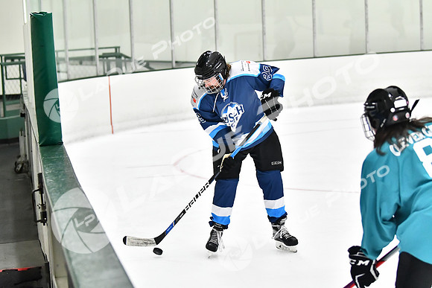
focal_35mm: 108
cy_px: 144
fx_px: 1296
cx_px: 216
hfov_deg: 18.9
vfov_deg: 12.7
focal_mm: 72
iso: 6400
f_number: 2.8
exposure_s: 1/1250
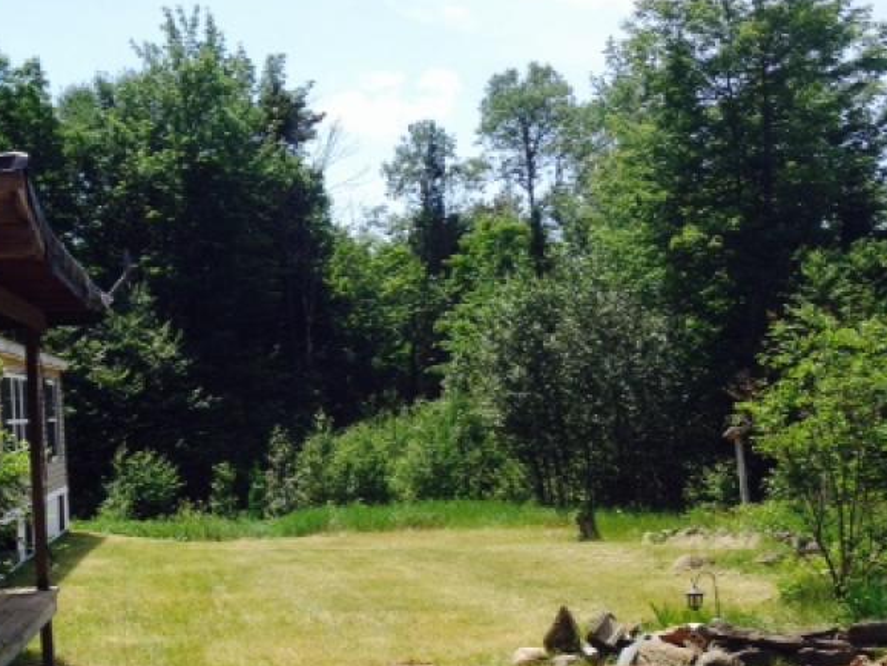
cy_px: 451
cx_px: 199
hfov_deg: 30.5
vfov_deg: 23.5
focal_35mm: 62
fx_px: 1589
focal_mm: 4.28
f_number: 2.4
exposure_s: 1/1062
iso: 50
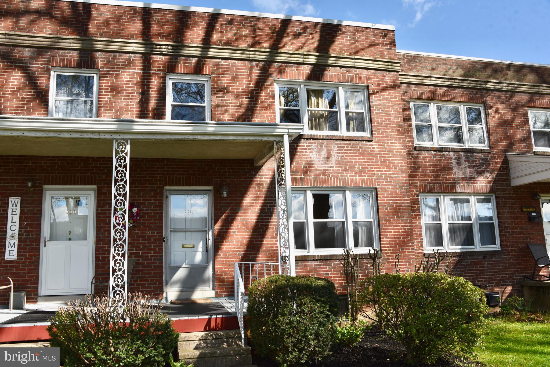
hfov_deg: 58.7
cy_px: 184
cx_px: 275
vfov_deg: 41.1
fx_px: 489
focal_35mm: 32
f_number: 9
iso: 200
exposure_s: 1/320
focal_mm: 32
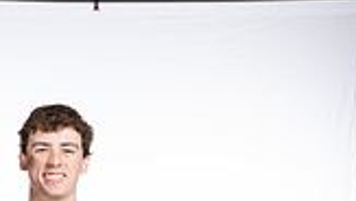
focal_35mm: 124
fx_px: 1171
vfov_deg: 8.9
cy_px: 470
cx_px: 48
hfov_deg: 17.1
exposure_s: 1/250
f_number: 7.1
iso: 640
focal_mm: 43
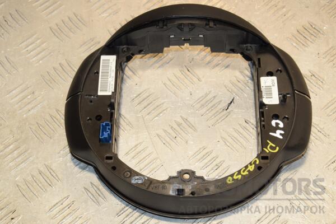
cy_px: 112
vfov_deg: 18.9
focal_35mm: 72
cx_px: 168
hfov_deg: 28.1
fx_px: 672
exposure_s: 1/200
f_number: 8
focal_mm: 48
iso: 800
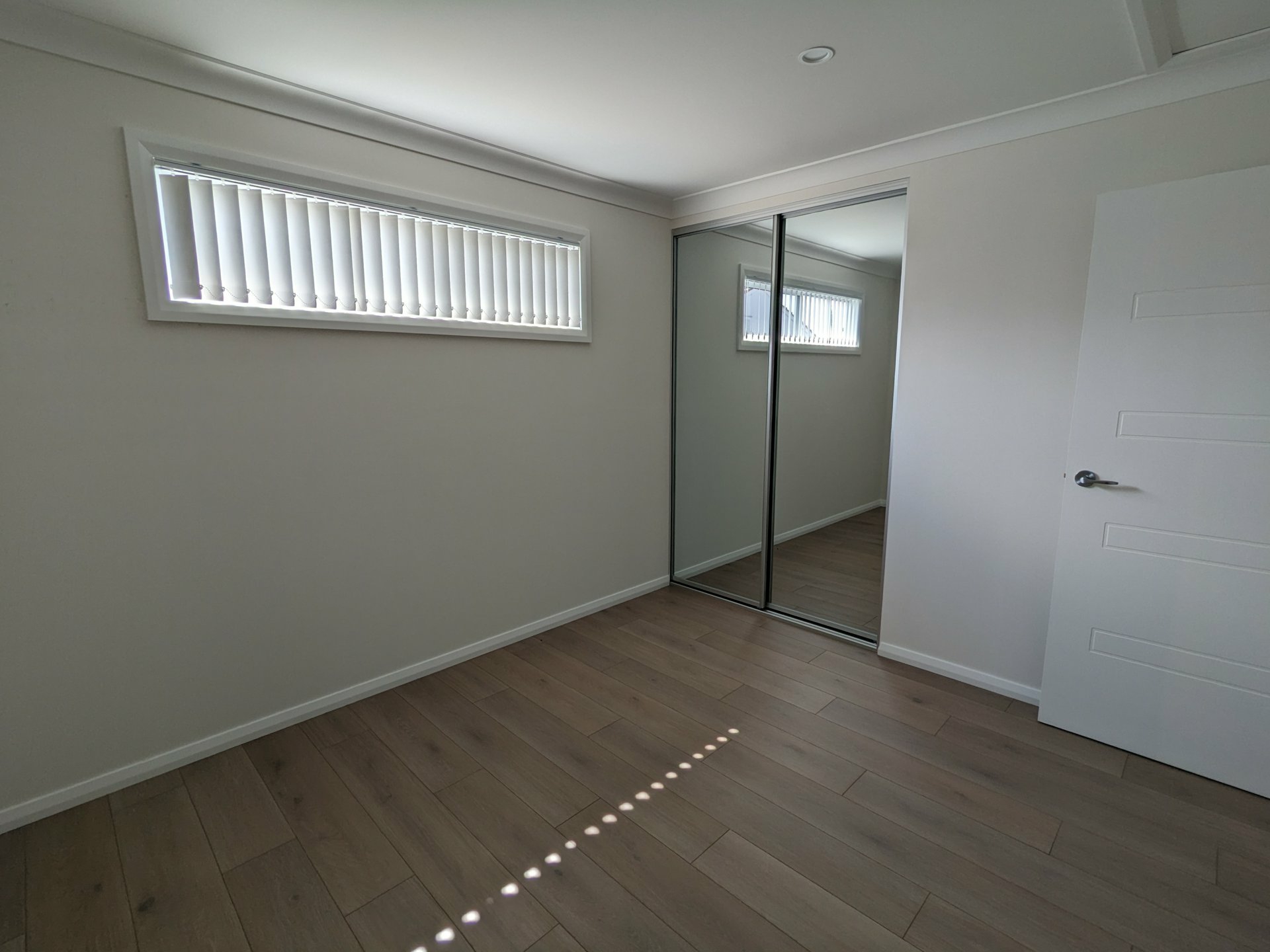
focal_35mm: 16
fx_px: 587
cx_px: 635
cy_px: 476
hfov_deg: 94.5
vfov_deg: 78.1
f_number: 2.2
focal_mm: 2.35
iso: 50
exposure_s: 1/253
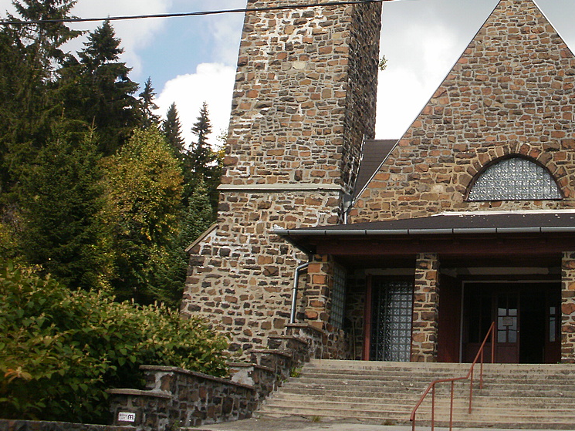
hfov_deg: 32.5
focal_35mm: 58
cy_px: 99
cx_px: 446
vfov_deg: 24.9
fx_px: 964
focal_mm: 6.3
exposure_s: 1/400
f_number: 5.6
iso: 100
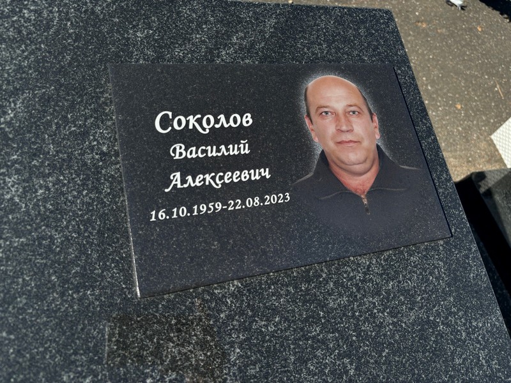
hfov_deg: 67.3
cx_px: 256
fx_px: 384
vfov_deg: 53.1
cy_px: 192
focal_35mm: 26
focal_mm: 5.96
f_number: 1.6
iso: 50
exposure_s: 1/2778
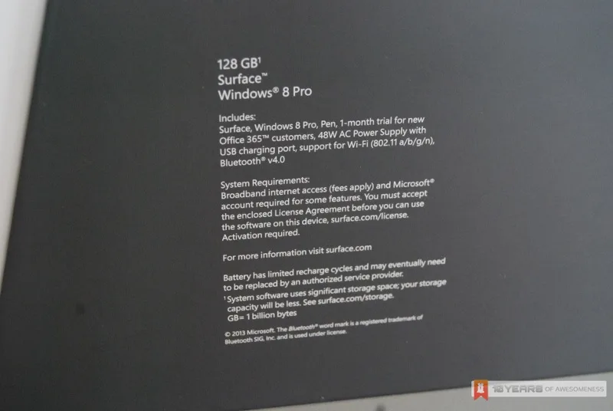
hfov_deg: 31.8
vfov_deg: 21.6
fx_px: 1074
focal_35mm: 63
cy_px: 206
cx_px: 306
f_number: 5.3
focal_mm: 42
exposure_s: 1/15
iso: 1600
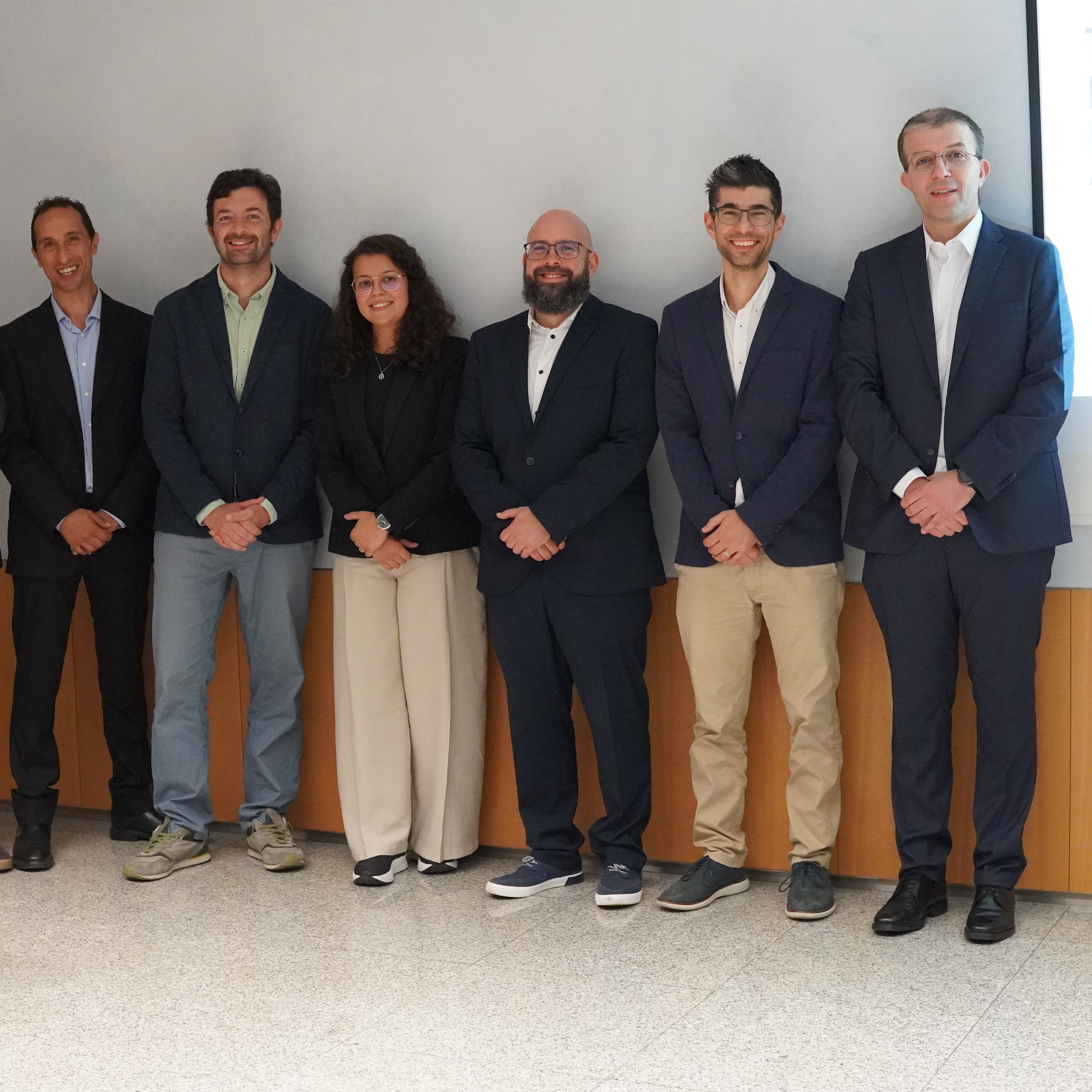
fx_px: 2070
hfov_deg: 29.5
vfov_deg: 29.6
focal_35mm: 58
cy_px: 542
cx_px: 512
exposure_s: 1/160
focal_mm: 30
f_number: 4
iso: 6400
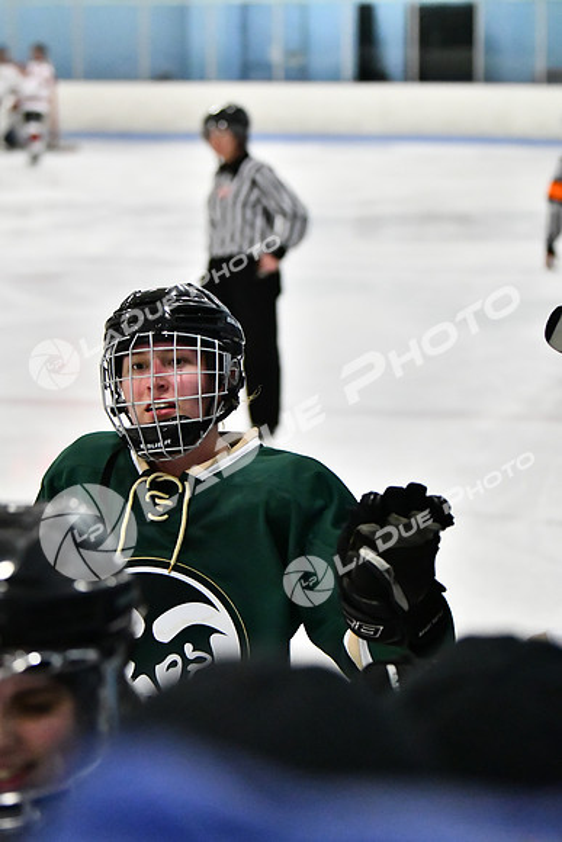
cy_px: 421
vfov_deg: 18.9
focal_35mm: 108
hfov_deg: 12.7
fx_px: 2527
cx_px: 281
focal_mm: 72
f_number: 2.8
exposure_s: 1/1250
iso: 8000
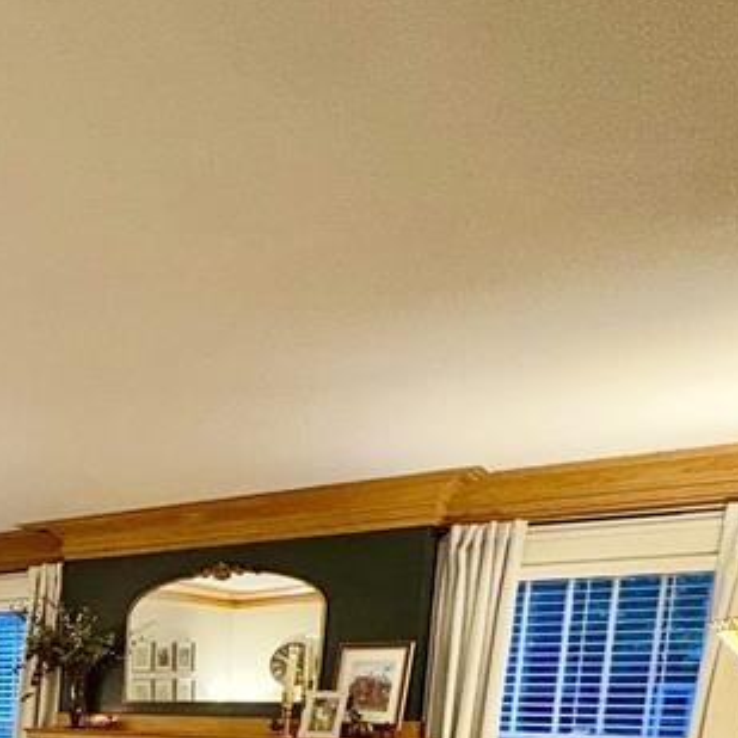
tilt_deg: -7.7
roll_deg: -0.1
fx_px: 989
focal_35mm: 41
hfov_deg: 31.0
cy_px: 826
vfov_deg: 34.8
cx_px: -241
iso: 640
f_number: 2.2
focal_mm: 2.22
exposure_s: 1/60
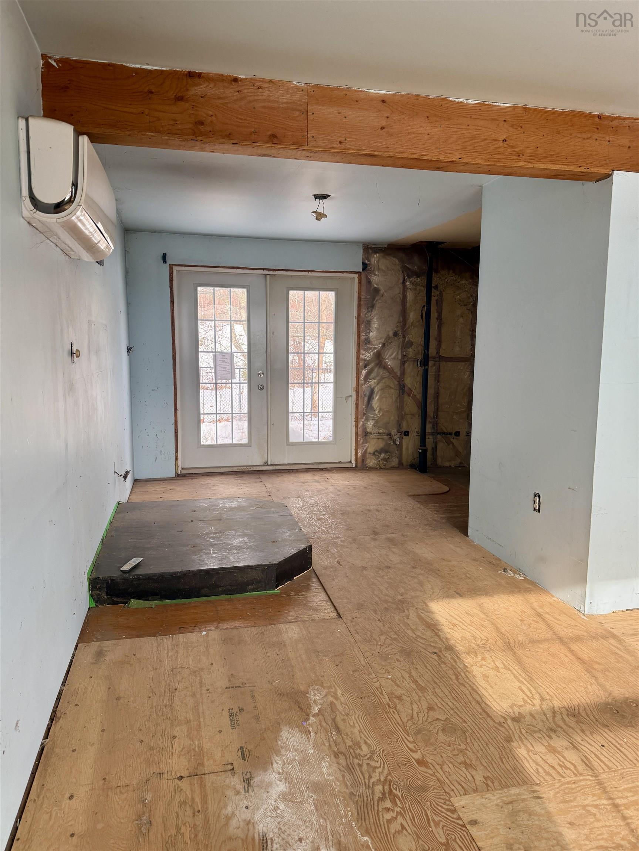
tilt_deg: -7.4
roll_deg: -0.9
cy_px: 426
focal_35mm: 24
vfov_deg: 71.6
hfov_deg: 56.8
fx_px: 591
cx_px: 320
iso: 100
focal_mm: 6.76
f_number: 1.78
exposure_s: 1/297
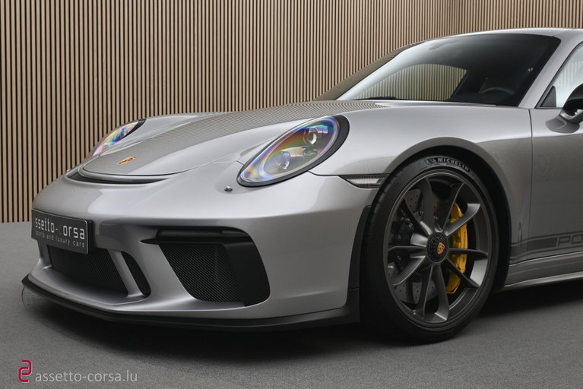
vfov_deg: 27.7
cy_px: 194
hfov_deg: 40.5
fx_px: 790
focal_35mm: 49
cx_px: 292
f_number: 5
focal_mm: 32.5
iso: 500
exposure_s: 1/50
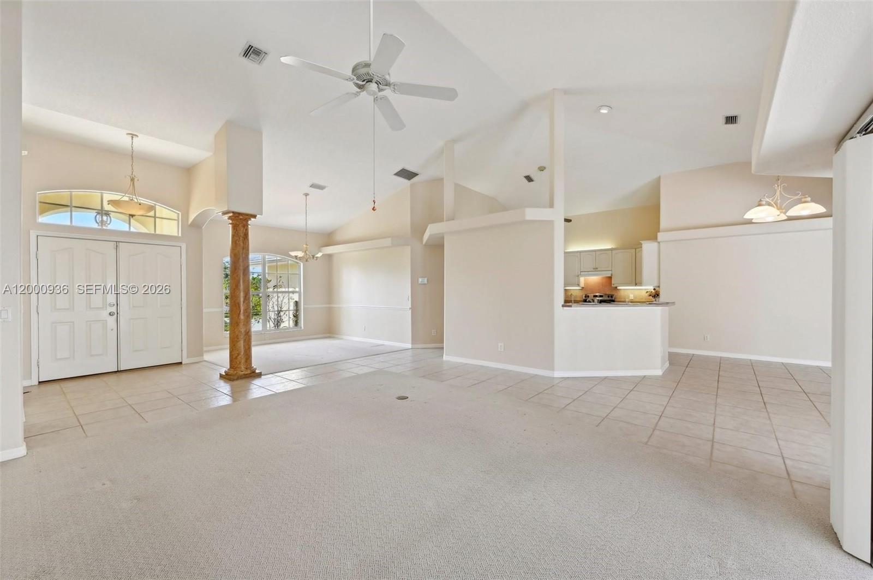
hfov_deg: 104.3
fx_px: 339
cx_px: 436
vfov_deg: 81.1
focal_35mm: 14
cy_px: 290
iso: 400
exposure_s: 1/125
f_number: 8
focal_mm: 14
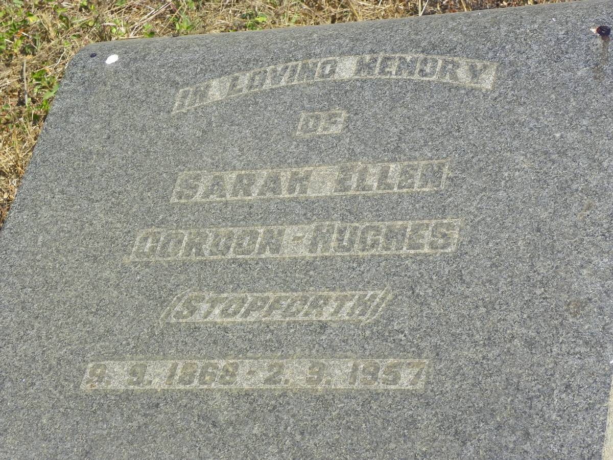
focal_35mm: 95
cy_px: 230
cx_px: 306
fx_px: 1682
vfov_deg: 15.6
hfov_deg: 20.7
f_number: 5
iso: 64
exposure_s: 1/160
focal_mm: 16.9
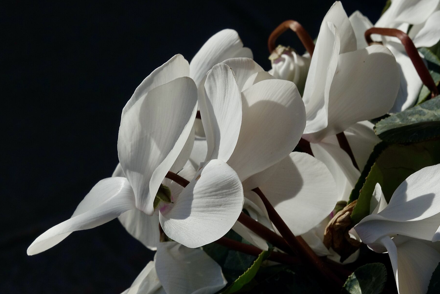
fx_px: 5023
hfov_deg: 5.0
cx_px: 231
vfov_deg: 3.3
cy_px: 174
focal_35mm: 411
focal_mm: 113.69
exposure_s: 1/1000
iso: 100
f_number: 8
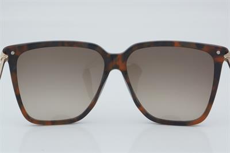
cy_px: 76
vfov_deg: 16.5
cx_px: 115
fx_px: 527
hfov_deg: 24.6
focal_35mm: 82
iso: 100
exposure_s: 1/4
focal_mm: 55
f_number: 32
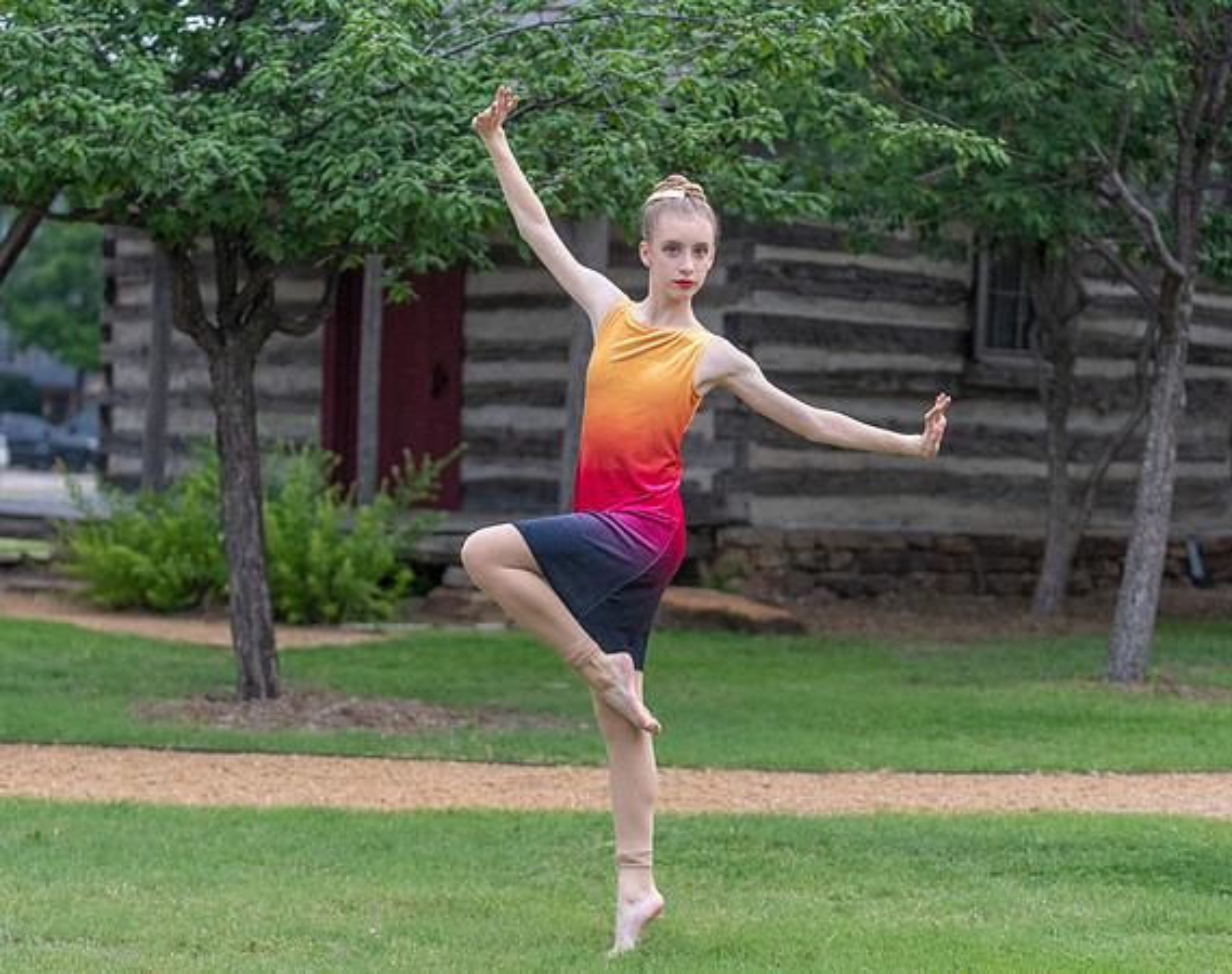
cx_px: 566
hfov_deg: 21.1
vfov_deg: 16.7
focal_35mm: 91
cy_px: 446
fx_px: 3309
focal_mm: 70
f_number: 2.8
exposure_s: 1/320
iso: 1250
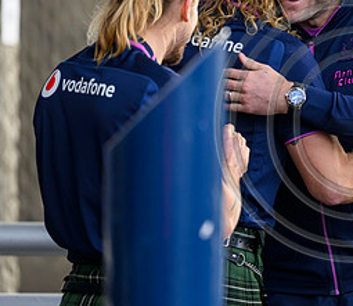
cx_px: 352
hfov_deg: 3.5
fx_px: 5754
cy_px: 88
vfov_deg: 3.0
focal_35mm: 533
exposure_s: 1/1000
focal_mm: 200
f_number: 2.8
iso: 1250
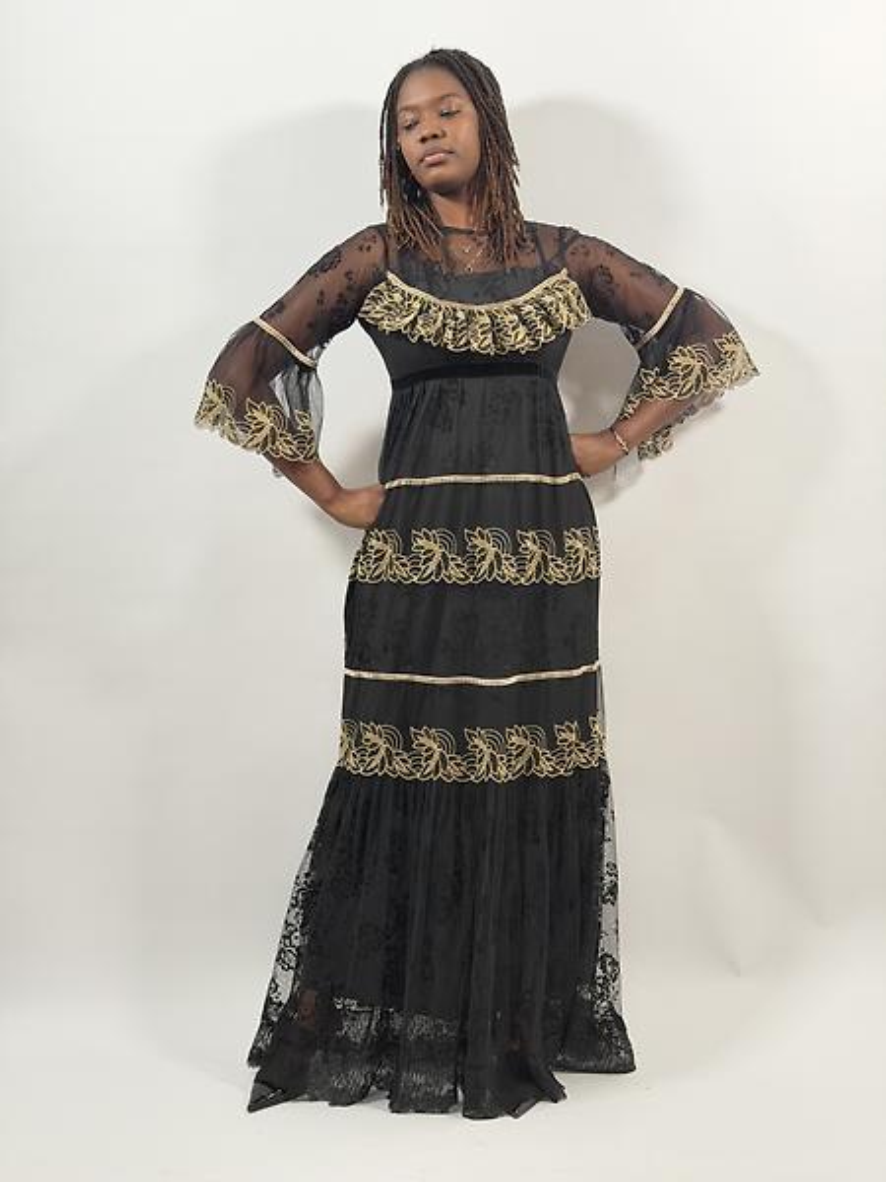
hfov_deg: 30.3
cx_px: 443
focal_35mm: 48
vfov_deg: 39.7
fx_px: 1638
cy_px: 591
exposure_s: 1/50
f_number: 1.78
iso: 100
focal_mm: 6.76
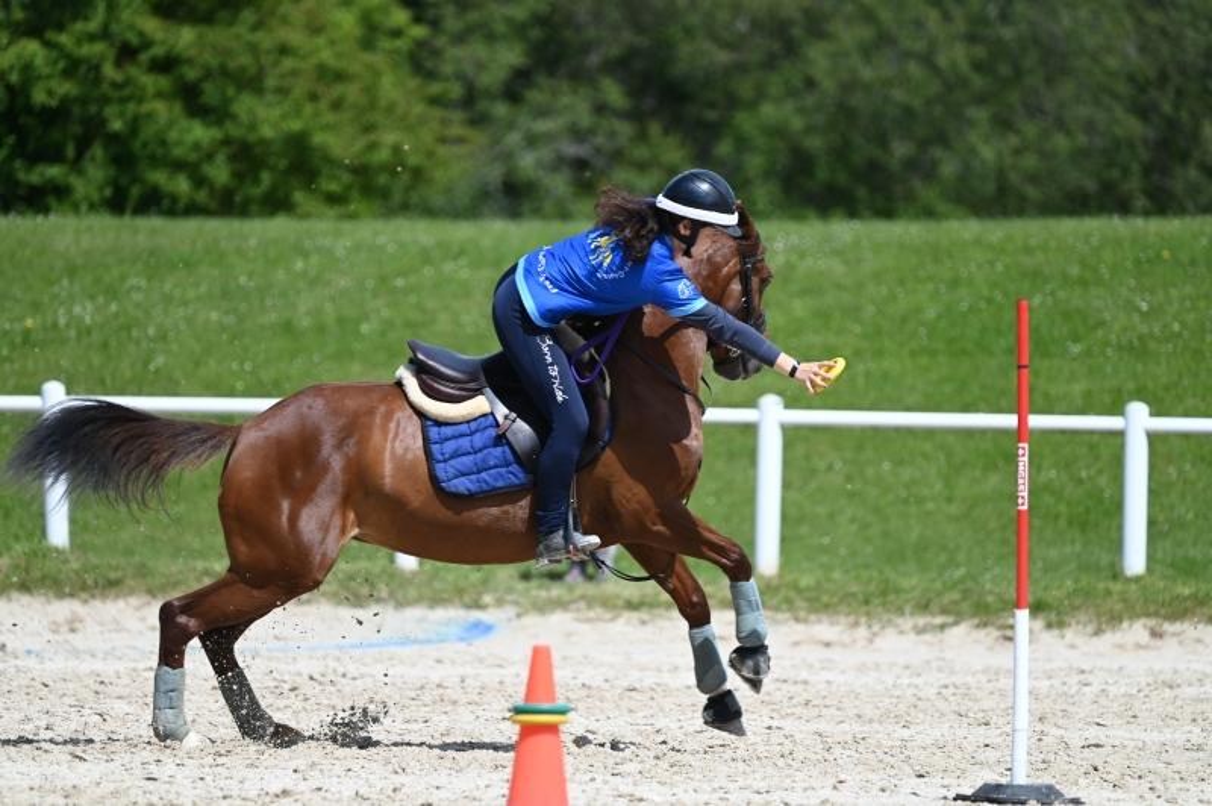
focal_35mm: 330
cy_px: 403
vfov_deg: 4.2
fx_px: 11101
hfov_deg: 6.2
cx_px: 606
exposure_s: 1/1250
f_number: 5.3
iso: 250
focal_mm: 330
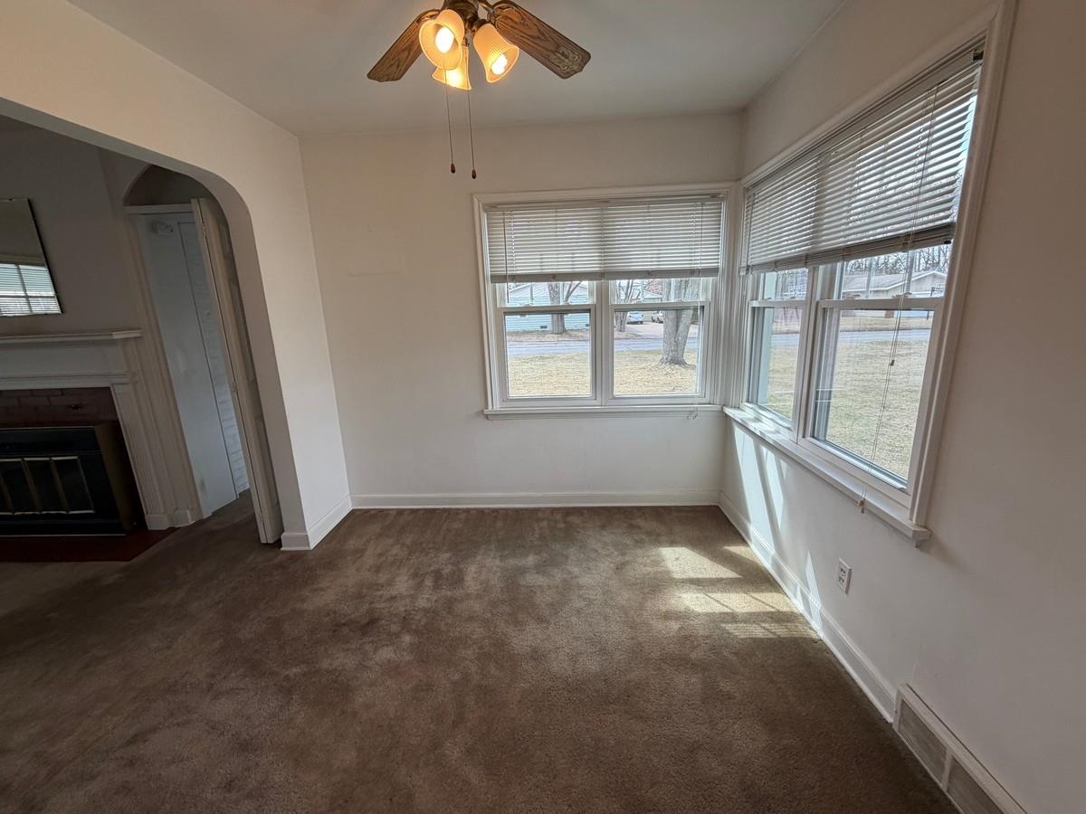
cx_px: 543
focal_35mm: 14
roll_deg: +2.4
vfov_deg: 85.7
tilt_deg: -13.2
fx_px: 439
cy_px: 407
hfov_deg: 102.1
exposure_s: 1/120
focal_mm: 2.22
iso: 50
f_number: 2.2
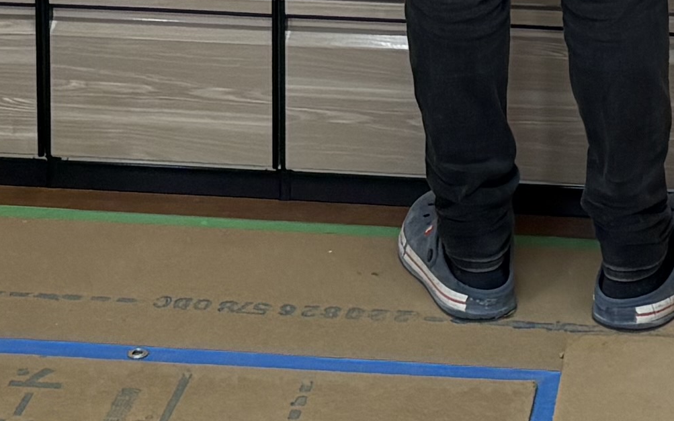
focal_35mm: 157
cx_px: 460
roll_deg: +0.2
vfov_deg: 7.9
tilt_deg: -9.0
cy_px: -473
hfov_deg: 13.3
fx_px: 2884
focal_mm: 5.96
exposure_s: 1/120
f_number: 1.6
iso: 160
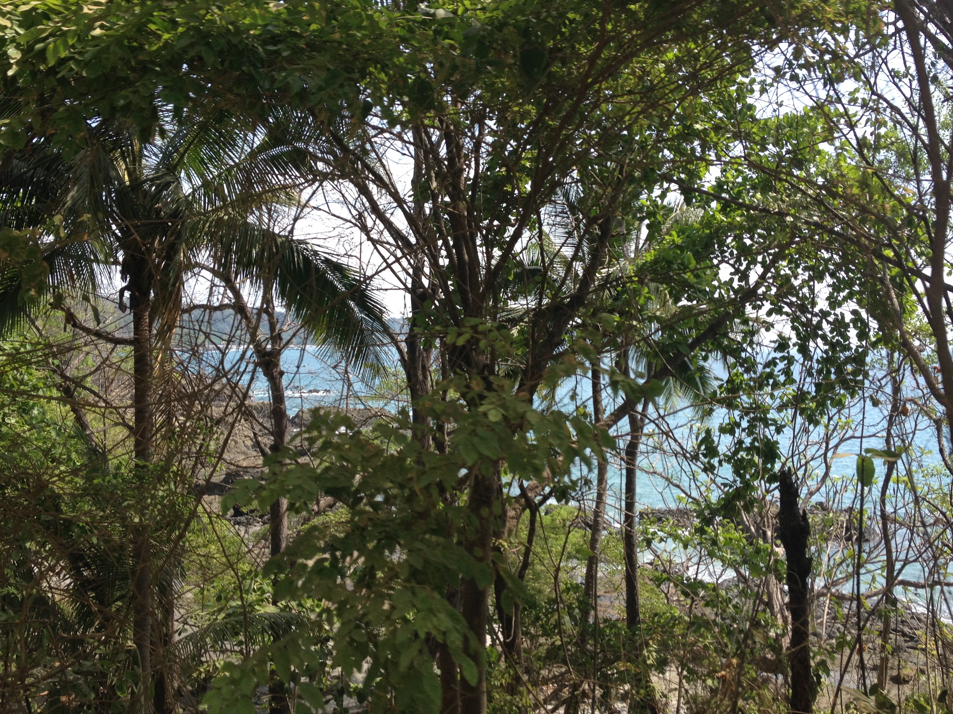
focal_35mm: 39
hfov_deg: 47.9
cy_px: 322
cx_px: 486
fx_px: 1074
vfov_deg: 36.8
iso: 50
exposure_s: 1/767
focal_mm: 4.28
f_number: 2.4
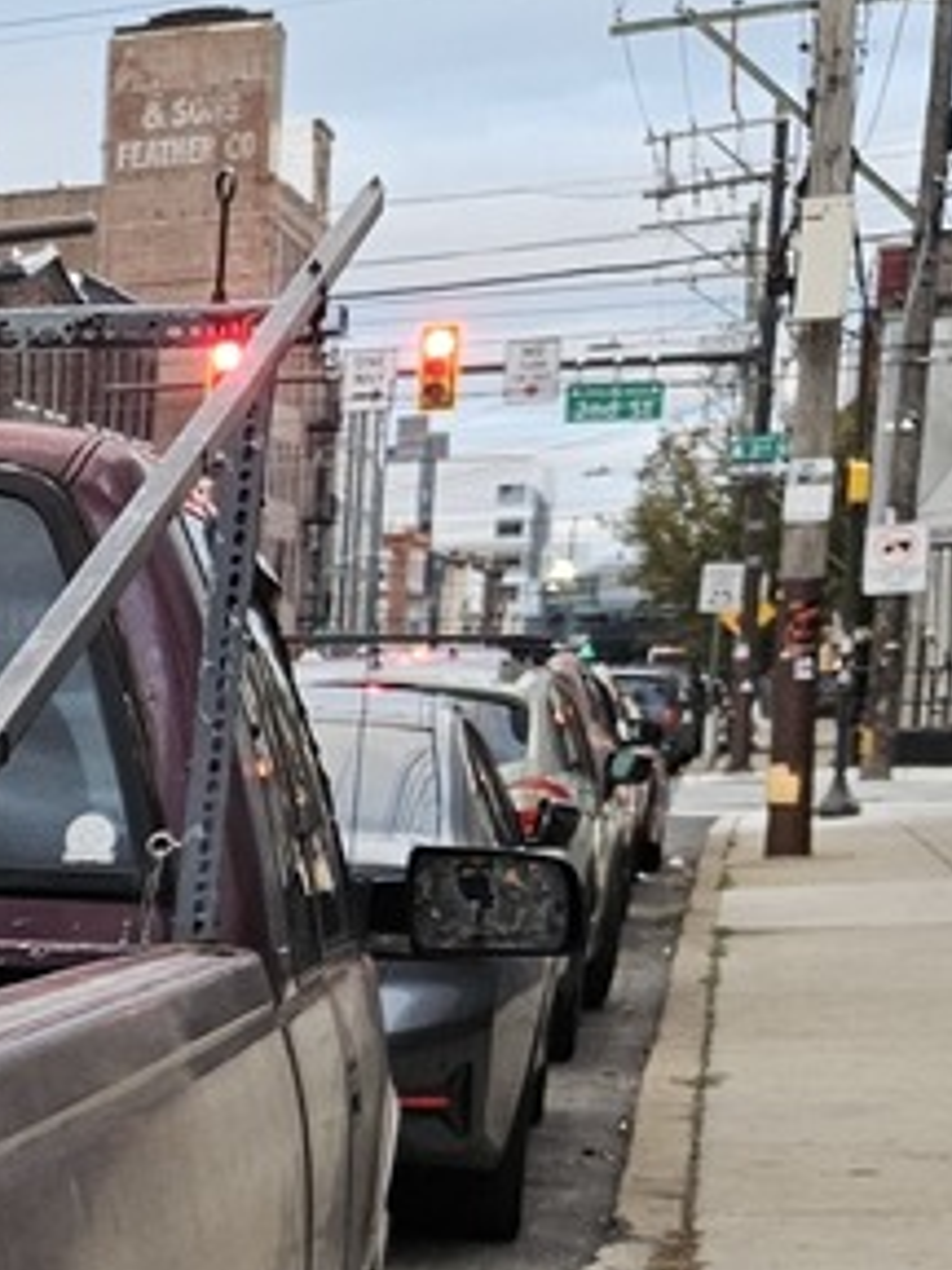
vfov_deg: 19.4
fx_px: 3520
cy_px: 1486
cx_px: -1005
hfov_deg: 13.1
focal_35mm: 96
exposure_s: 1/120
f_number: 1.8
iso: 200
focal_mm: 5.4
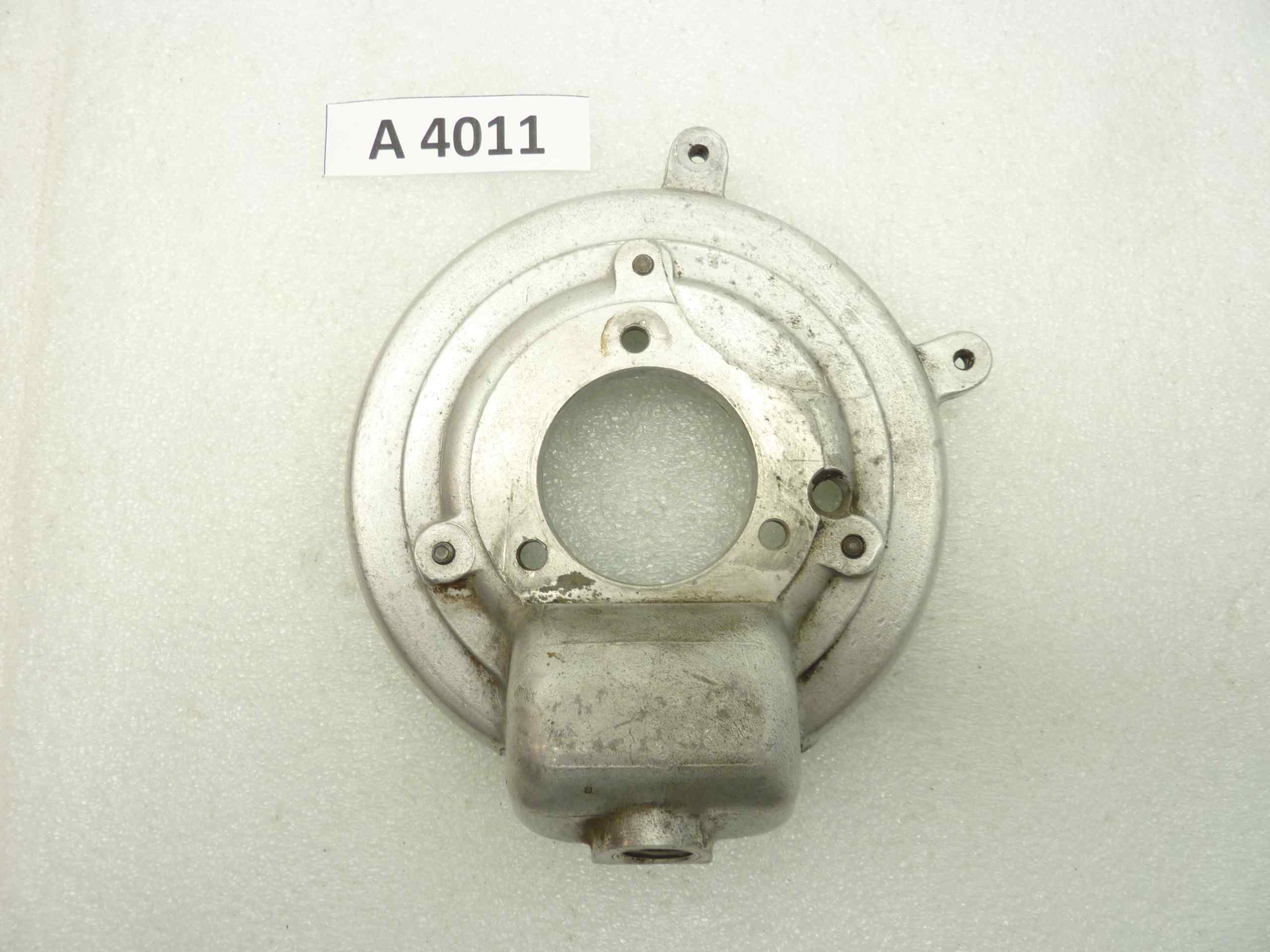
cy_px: 476
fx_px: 917
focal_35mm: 25
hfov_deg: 69.4
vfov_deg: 54.9
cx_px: 635
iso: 80
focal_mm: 4.1
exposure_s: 1/13
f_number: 3.3
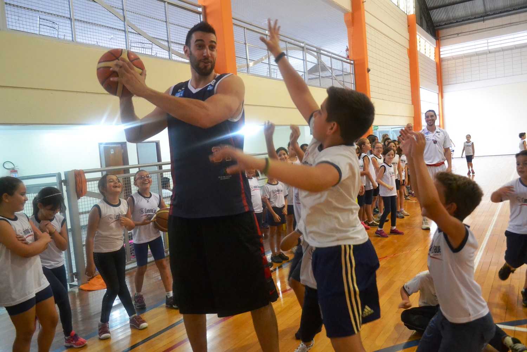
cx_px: 264
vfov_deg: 47.9
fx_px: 395
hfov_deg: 67.4
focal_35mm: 27
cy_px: 176
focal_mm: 18
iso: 3200
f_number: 3.5
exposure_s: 1/160
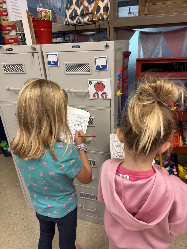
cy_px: 124
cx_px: 94
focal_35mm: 24
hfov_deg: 56.8
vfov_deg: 71.6
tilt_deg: -24.8
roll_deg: +1.3
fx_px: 173
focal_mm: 6.76
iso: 125
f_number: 1.78
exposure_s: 1/60
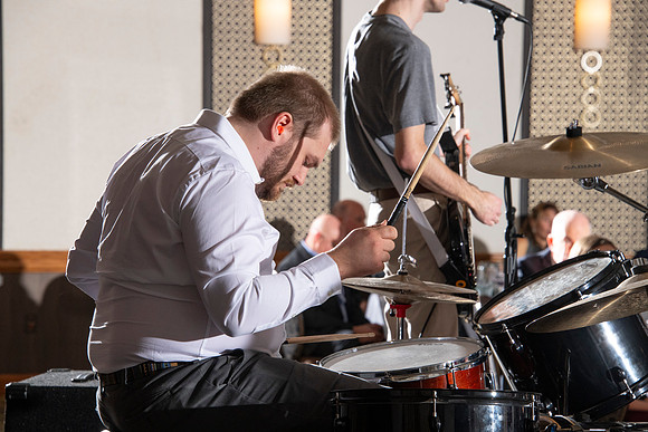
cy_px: 216
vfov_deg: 8.6
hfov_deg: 12.8
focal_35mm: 160
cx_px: 324
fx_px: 2881
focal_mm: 160
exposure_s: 1/160
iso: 800
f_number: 9
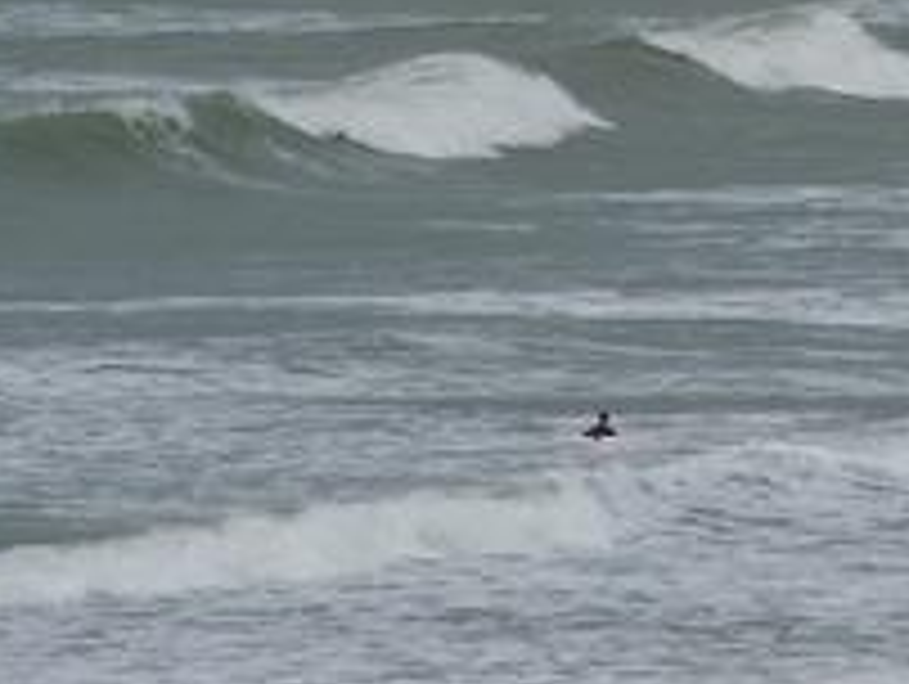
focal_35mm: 861
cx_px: 889
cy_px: 36
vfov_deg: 1.7
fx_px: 22636
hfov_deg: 2.3
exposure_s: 1/500
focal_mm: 52.6
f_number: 5
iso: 80
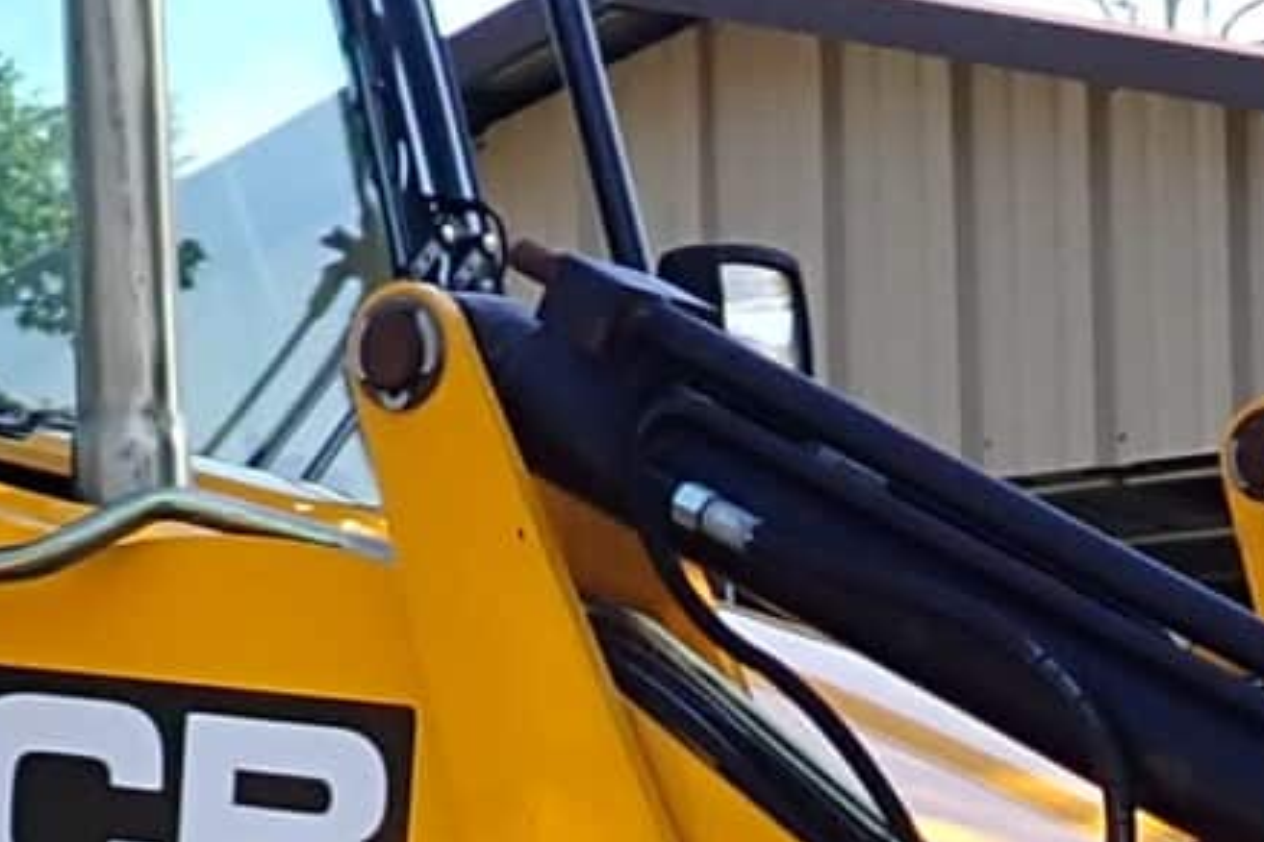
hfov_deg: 12.0
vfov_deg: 7.8
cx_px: 799
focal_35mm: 171
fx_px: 6004
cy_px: 1471
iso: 100
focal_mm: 4.5
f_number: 2.8
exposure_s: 1/500
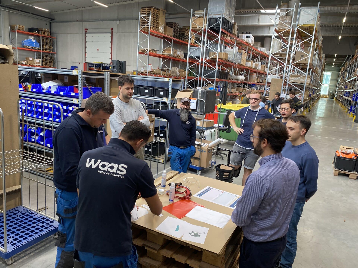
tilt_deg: -12.1
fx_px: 269
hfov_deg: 67.3
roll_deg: -4.1
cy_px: 134
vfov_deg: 53.1
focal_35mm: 26
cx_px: 179
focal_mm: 4.25
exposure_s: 1/65
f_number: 1.8
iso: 125
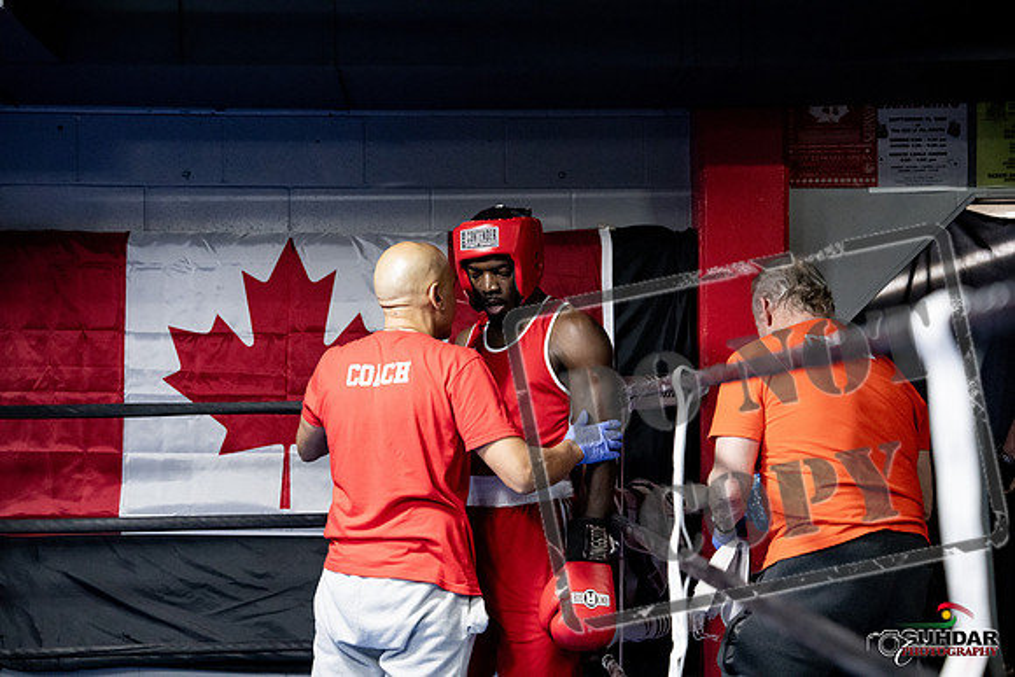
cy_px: 338
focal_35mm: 70
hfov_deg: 28.8
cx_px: 508
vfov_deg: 19.5
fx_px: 1974
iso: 10000
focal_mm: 70
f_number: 2.8
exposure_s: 1/1000
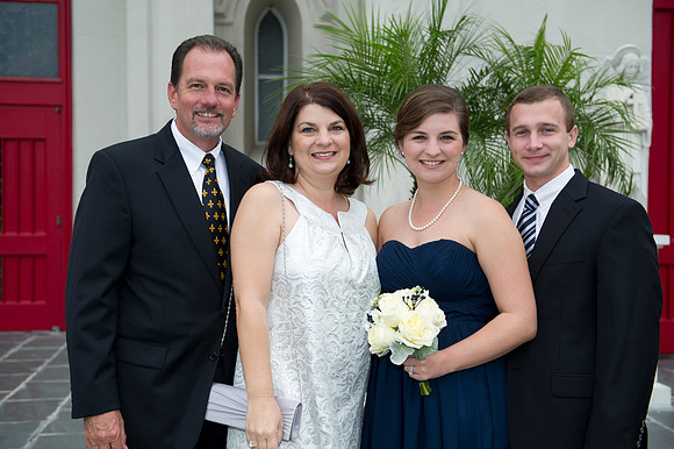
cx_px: 337
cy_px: 224
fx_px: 936
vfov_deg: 27.0
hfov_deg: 39.6
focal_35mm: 50
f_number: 4
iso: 400
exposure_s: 1/200
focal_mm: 50
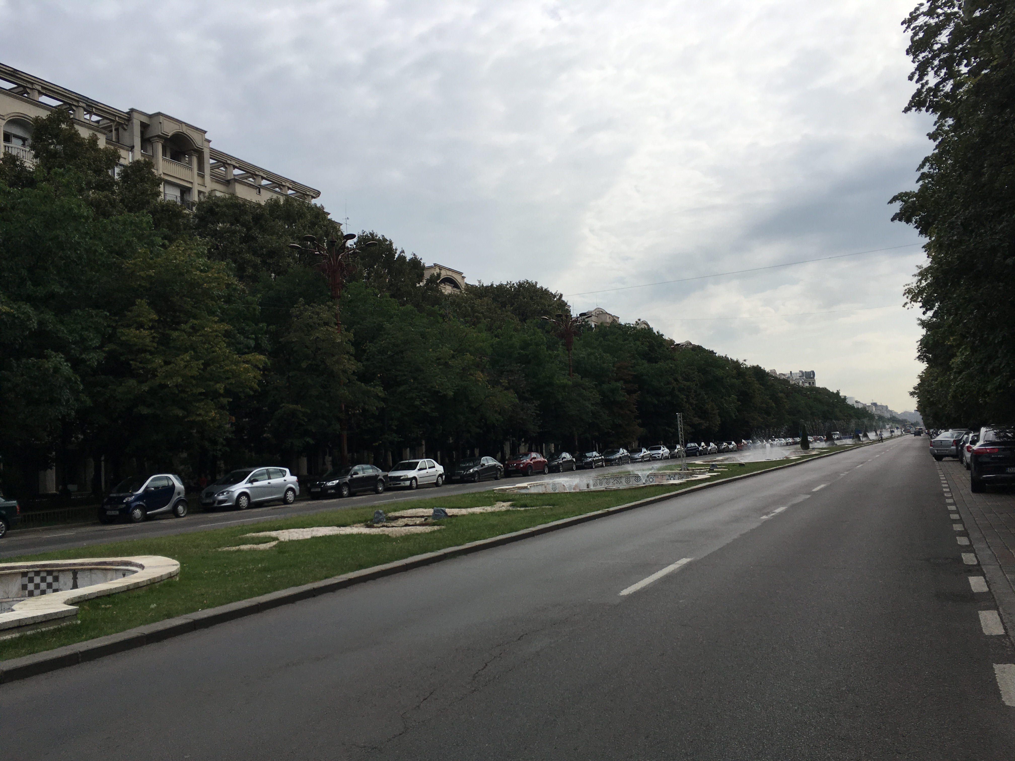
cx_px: 508
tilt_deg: +6.8
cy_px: 380
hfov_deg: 61.7
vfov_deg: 48.2
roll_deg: +3.3
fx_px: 850
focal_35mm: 29
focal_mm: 4.15
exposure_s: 1/2747
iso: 25
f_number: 2.2
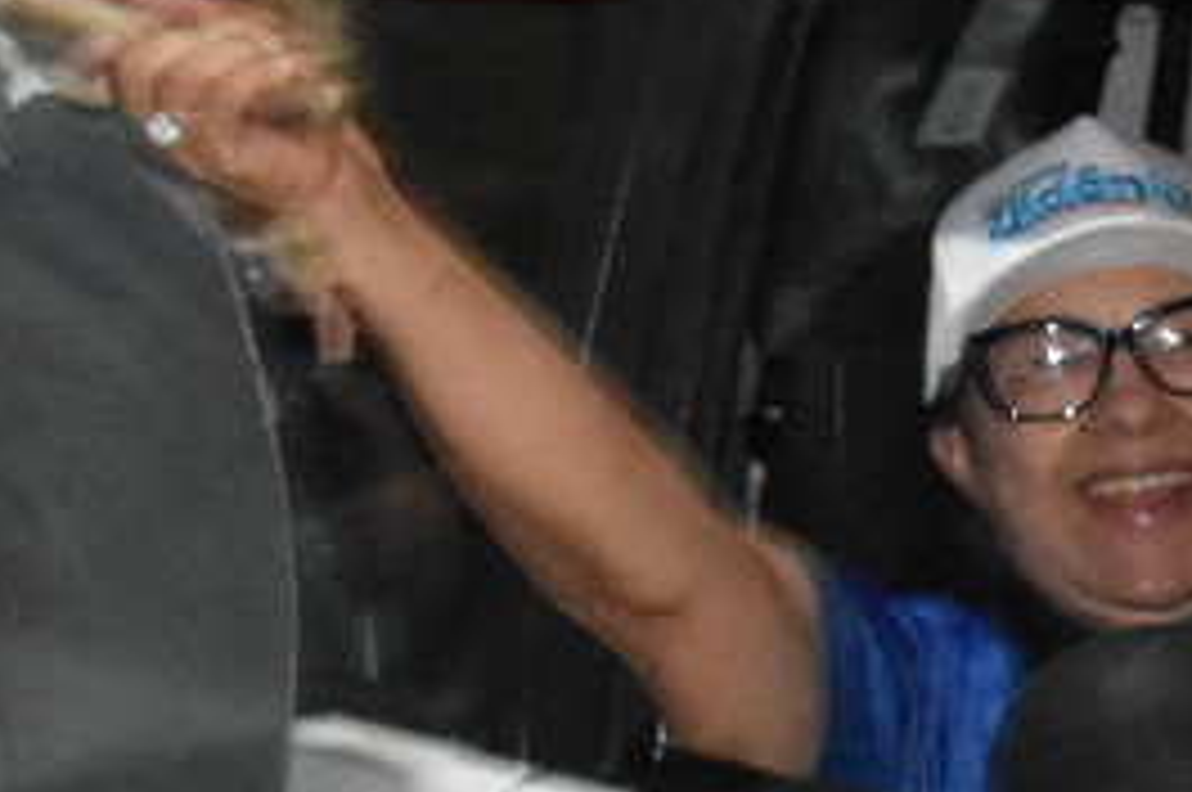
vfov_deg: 6.8
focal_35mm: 202
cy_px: 562
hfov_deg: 10.0
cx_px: 1610
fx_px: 6680
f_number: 3.5
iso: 5000
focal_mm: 22
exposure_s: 1/100
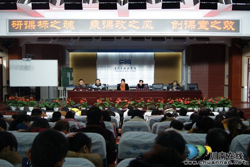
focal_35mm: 36
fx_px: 250
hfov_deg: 53.1
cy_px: 84
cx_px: 125
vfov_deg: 36.9
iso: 400
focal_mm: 24
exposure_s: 1/20
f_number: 4
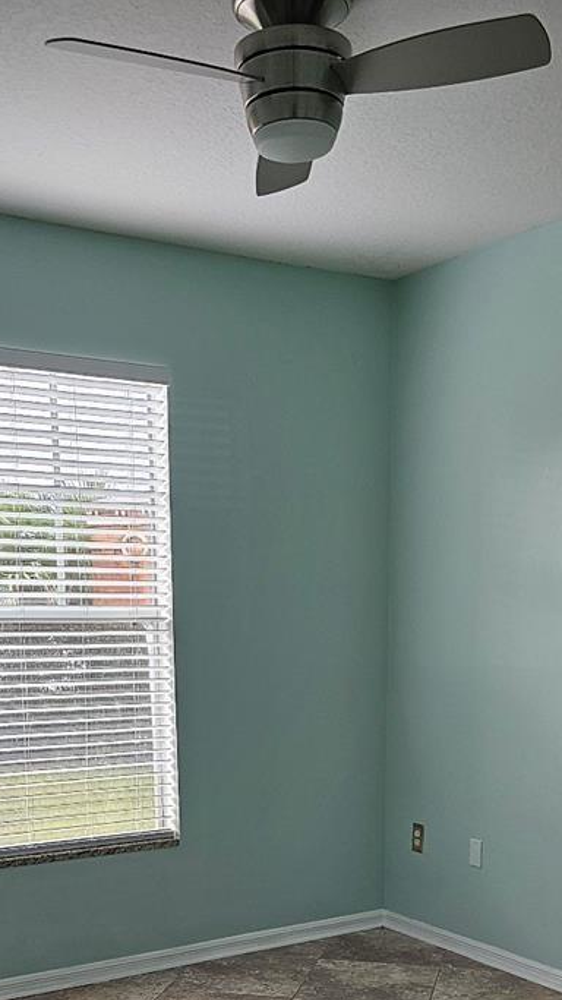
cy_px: 854
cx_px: 261
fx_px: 1166
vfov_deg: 43.3
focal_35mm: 44
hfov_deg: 27.1
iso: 250
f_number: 1.7
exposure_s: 1/208
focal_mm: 6.3
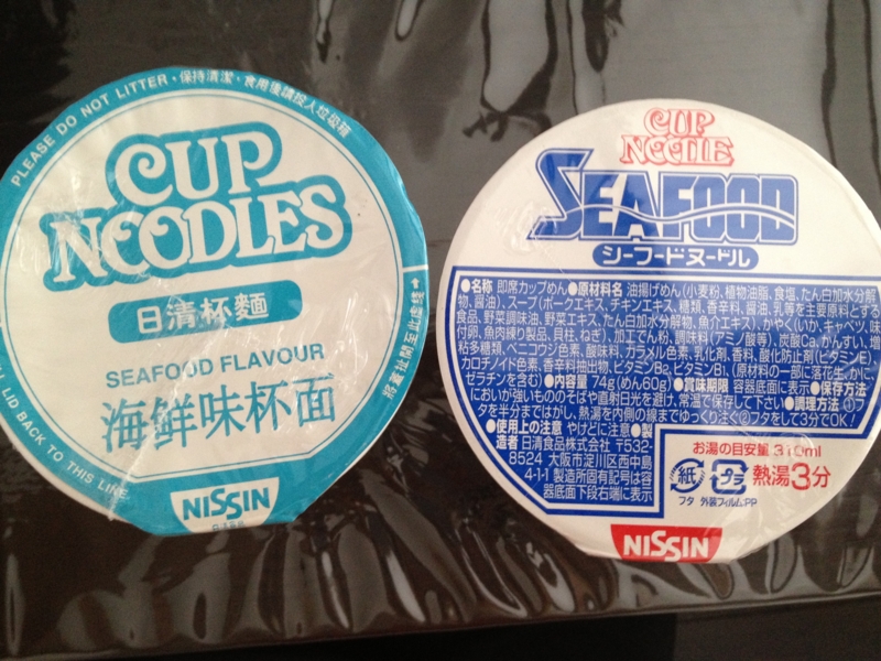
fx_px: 891
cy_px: 330
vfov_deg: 40.7
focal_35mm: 35
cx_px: 440
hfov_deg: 52.6
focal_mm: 4.28
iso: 250
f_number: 2.4
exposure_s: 1/20
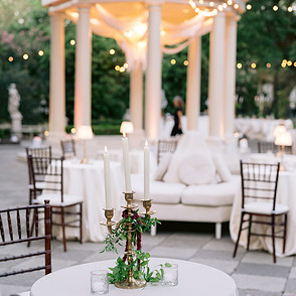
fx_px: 629
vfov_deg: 26.4
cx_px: 150
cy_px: 194
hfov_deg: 26.5
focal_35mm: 65
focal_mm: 50
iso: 400
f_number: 2.8
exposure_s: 1/200
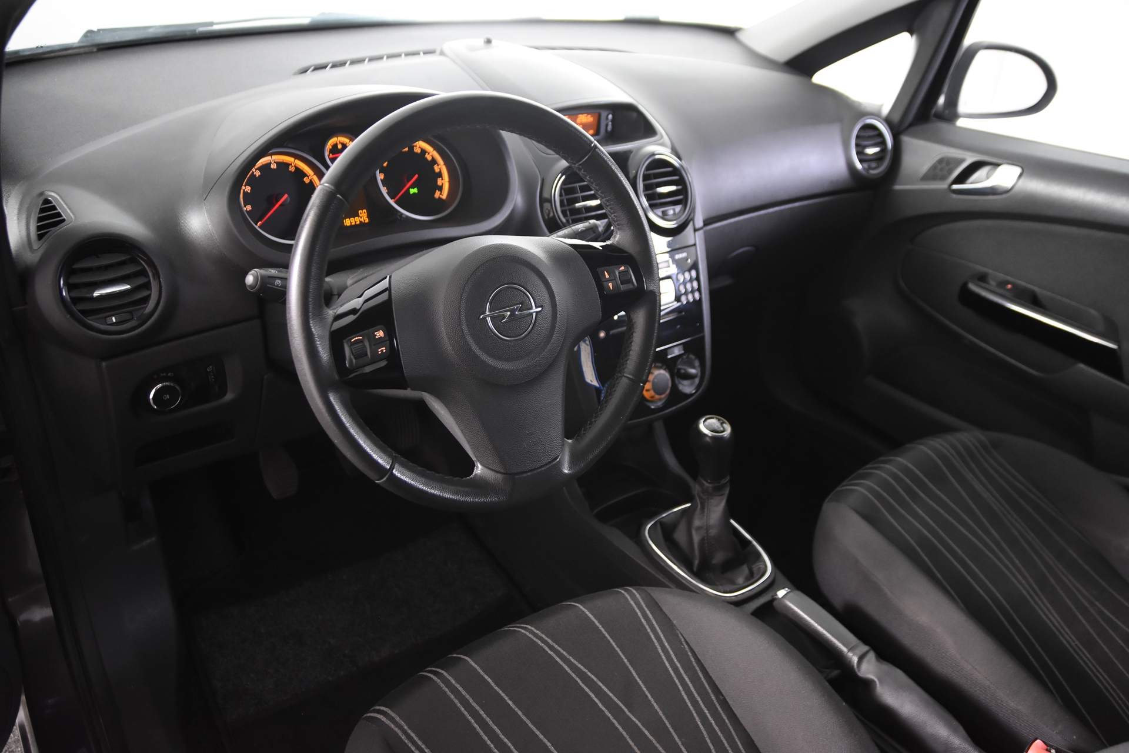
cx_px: 564
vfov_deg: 43.6
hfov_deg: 61.9
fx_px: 941
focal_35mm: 30
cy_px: 376
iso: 1800
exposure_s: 1/30
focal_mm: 20
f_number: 2.8
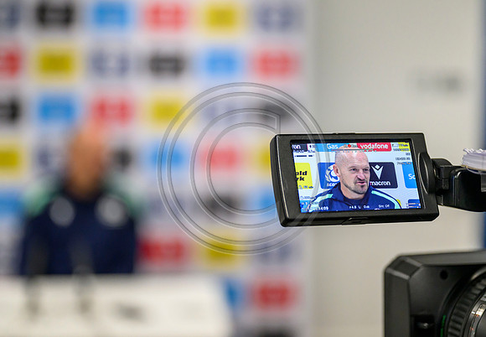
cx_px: 253
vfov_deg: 22.0
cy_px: 167
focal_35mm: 64
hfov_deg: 31.3
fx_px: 868
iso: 3200
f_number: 2.8
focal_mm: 59
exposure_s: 1/500
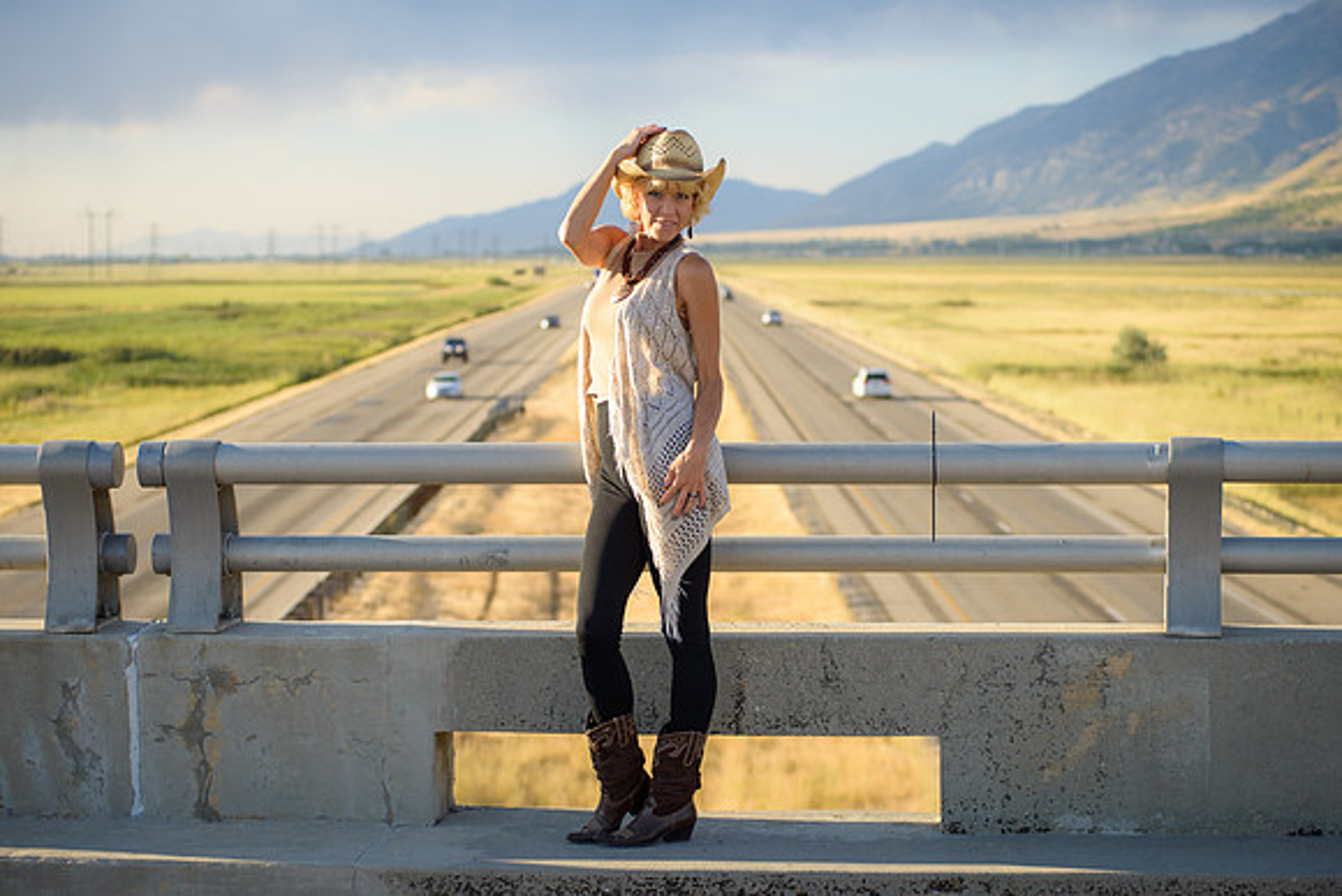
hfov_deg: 25.2
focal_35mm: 81
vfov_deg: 17.0
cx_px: 671
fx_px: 3003
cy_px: 448
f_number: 4
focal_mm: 80
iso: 200
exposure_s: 1/500
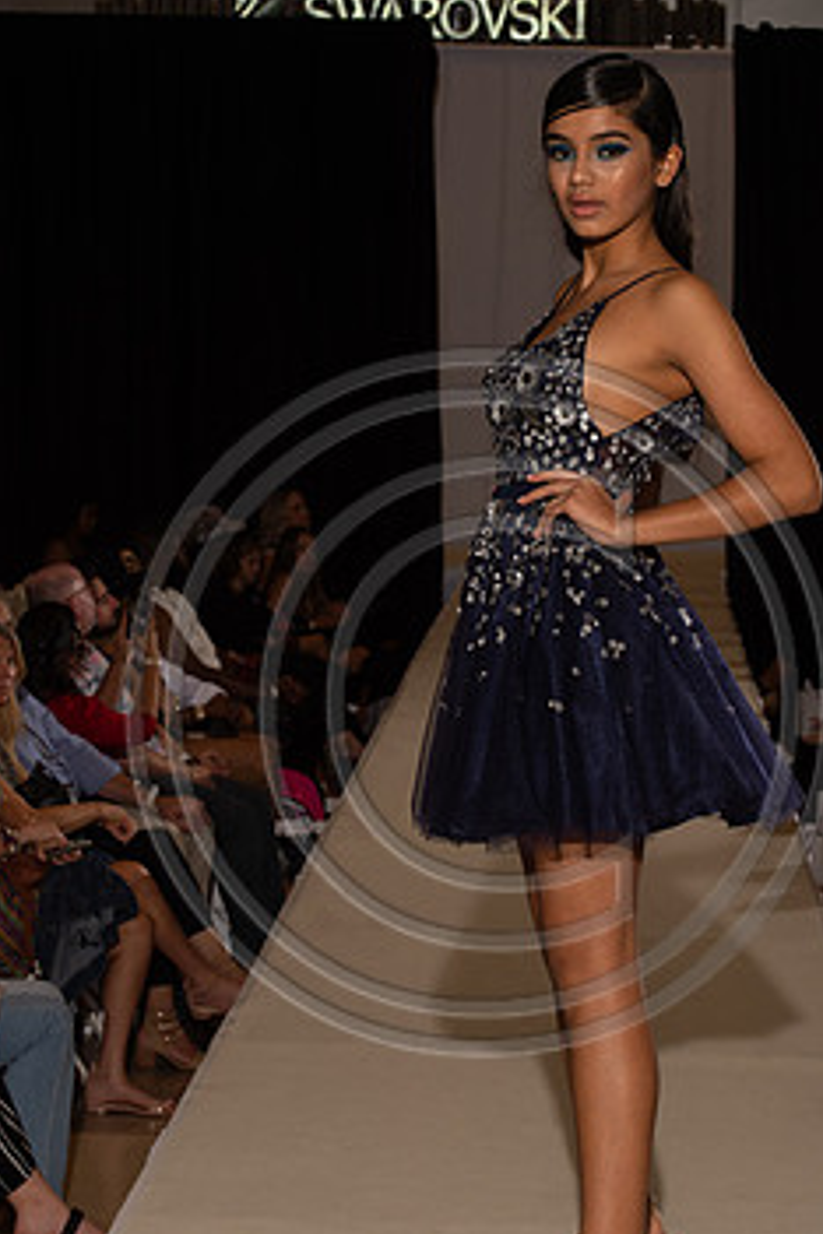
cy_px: 700
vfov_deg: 19.4
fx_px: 3600
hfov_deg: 13.0
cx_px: 484
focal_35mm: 105
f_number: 9
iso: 800
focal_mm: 82
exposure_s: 1/250
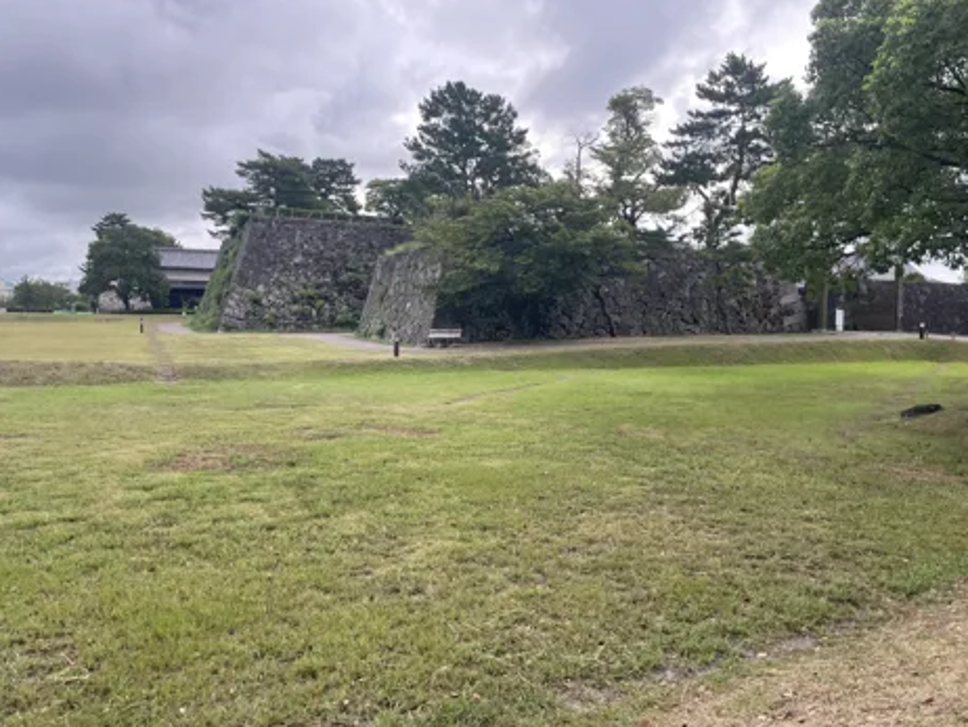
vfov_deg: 51.4
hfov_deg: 65.3
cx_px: 497
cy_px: 367
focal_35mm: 27
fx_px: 755
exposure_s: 1/435
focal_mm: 4.2
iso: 32
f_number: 1.6
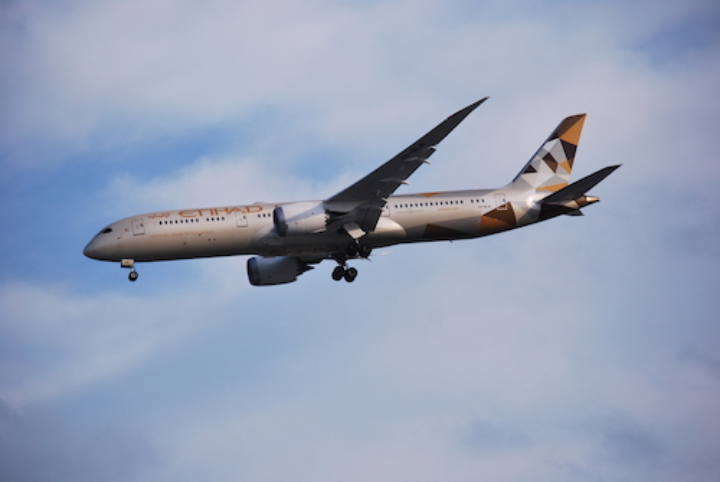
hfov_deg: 9.1
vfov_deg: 6.1
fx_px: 4507
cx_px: 360
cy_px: 241
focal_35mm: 225
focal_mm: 150
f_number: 5
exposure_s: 1/1600
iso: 200
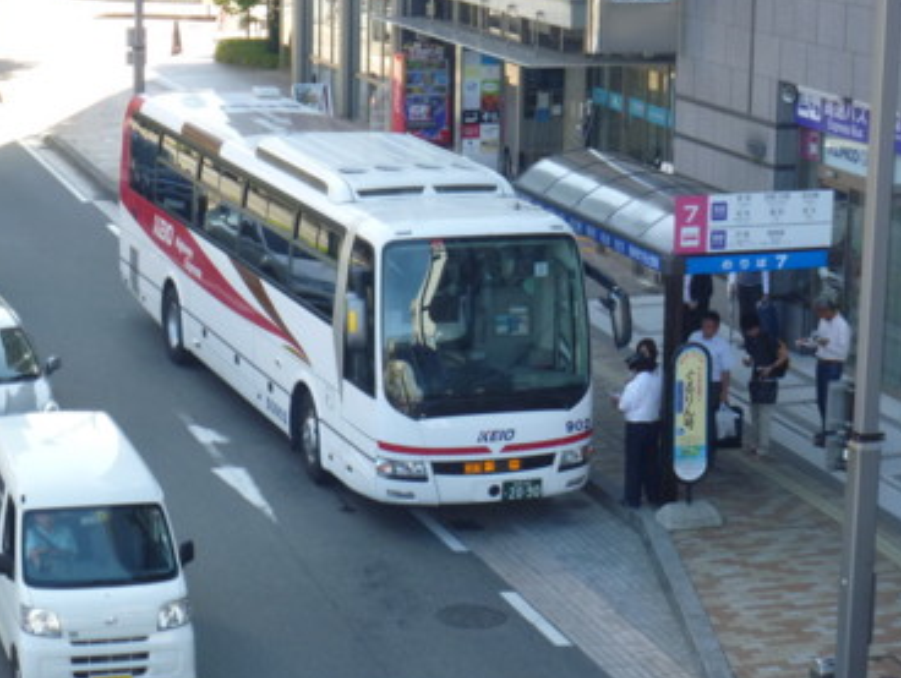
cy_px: 340
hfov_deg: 19.8
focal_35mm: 99
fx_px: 2580
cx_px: 409
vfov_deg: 15.0
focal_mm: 14.5
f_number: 5.3
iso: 200
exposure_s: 1/125
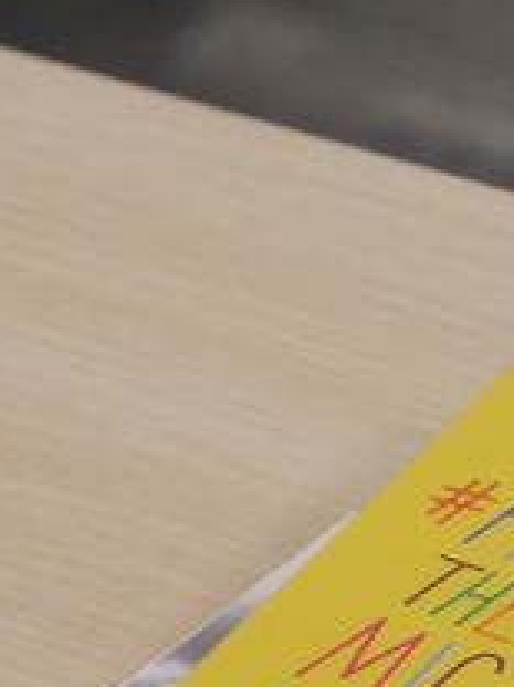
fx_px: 8046
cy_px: 637
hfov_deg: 3.7
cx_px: 516
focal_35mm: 406
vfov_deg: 4.9
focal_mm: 60
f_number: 4
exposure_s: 1/160
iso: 1600
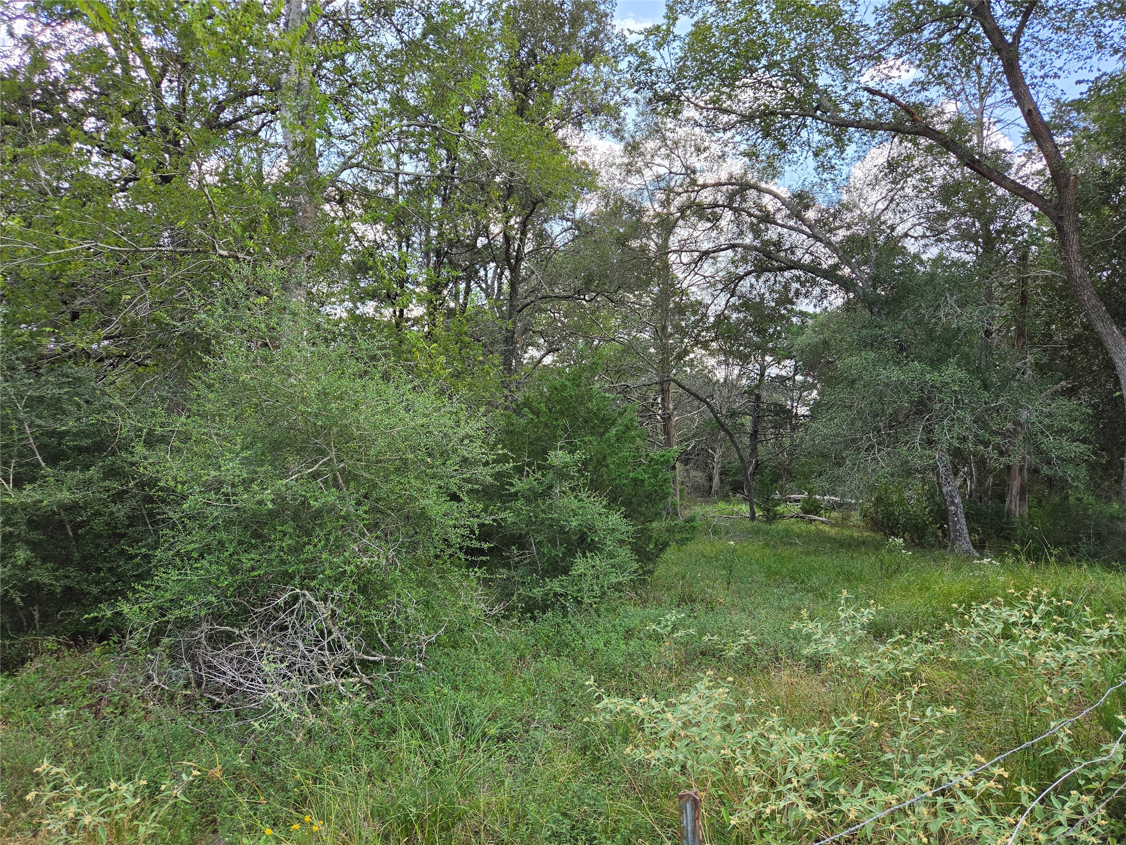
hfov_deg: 73.9
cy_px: 422
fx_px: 748
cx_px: 563
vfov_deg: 58.9
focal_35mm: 23
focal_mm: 5.4
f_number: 1.8
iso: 80
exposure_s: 1/1606
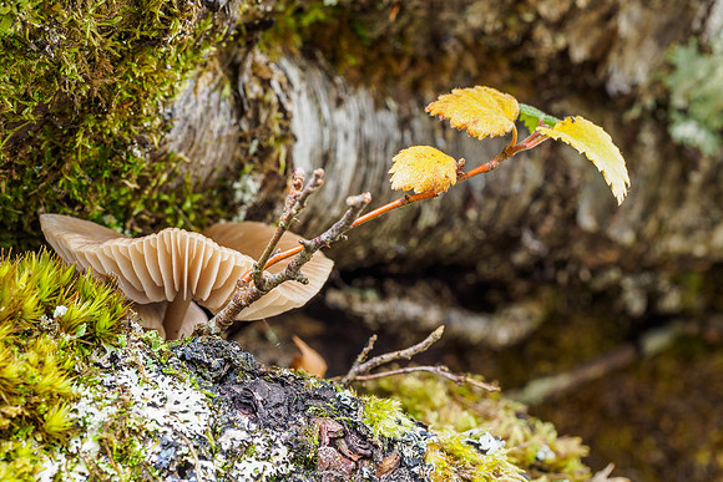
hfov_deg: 16.4
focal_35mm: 125
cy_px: 241
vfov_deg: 11.0
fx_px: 2507
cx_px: 362
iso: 200
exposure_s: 1/2
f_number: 7.1
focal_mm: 60
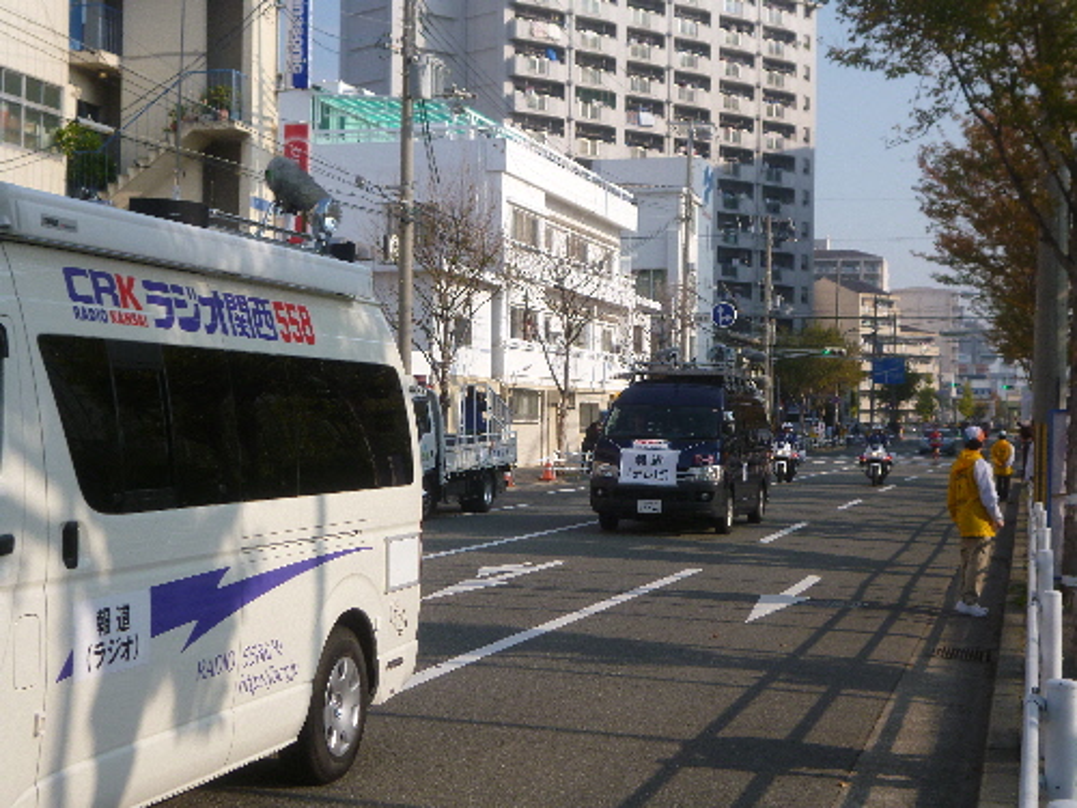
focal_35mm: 58
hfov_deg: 33.2
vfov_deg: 25.2
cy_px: 404
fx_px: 1805
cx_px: 538
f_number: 3.8
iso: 100
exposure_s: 1/800
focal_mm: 10.3
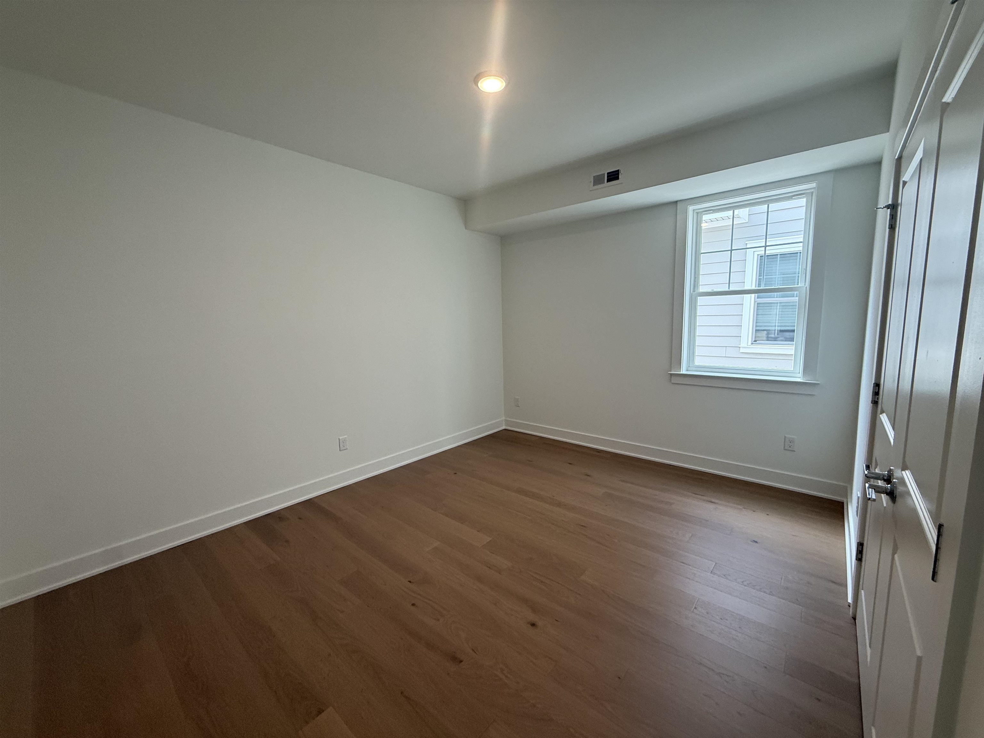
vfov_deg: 85.7
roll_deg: +0.9
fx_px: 398
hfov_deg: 102.1
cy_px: 369
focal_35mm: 14
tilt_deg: -7.8
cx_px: 492
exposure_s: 1/120
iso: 200
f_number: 2.2
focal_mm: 2.22
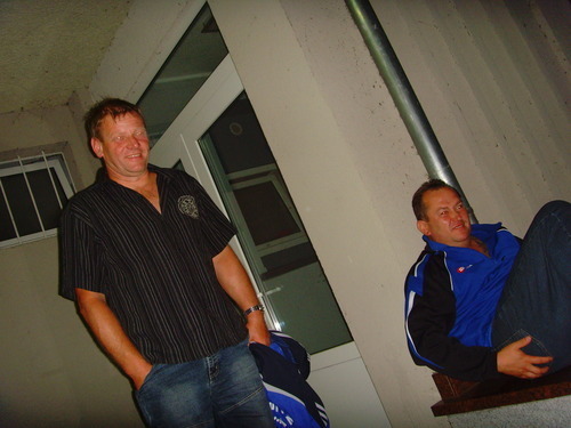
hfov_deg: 47.9
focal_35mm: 39
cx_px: 286
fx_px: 643
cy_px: 214
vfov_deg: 36.8
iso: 240
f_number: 3.5
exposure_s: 1/45
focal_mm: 6.6
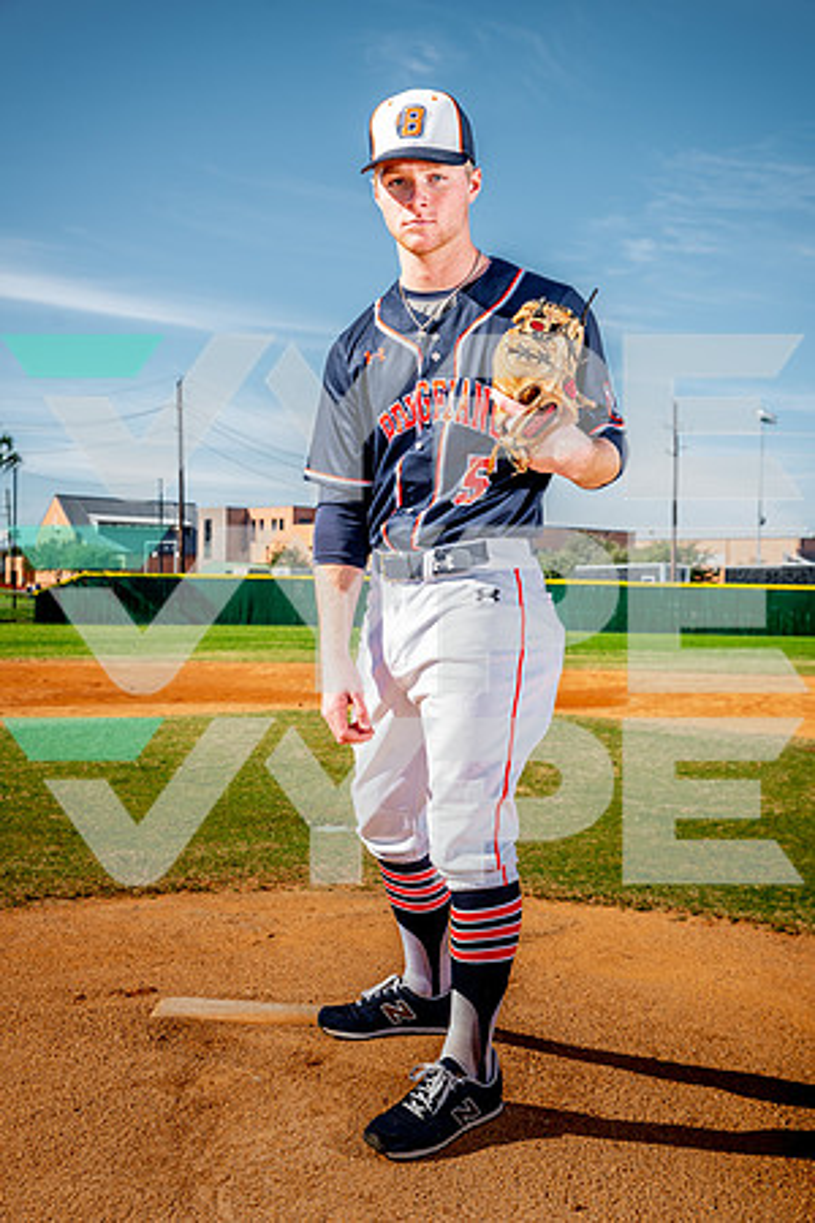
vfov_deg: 46.4
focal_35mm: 42
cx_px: 408
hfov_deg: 31.9
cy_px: 612
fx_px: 1426
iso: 100
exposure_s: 1/250
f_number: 6.3
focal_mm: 42
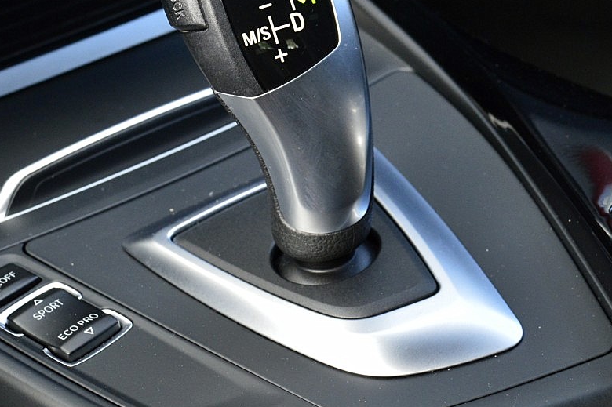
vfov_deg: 17.4
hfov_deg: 25.9
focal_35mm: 78
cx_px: 406
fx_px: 1326
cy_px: 154
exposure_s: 1/60
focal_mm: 25
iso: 800
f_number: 7.1
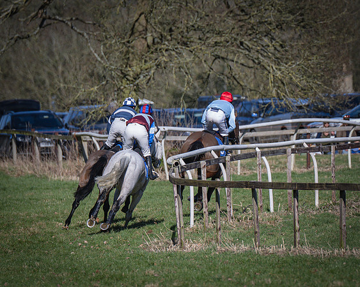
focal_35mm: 540
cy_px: 111
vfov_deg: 2.9
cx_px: 212
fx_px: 5755
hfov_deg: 3.6
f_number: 2.8
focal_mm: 200
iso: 400
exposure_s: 1/6400
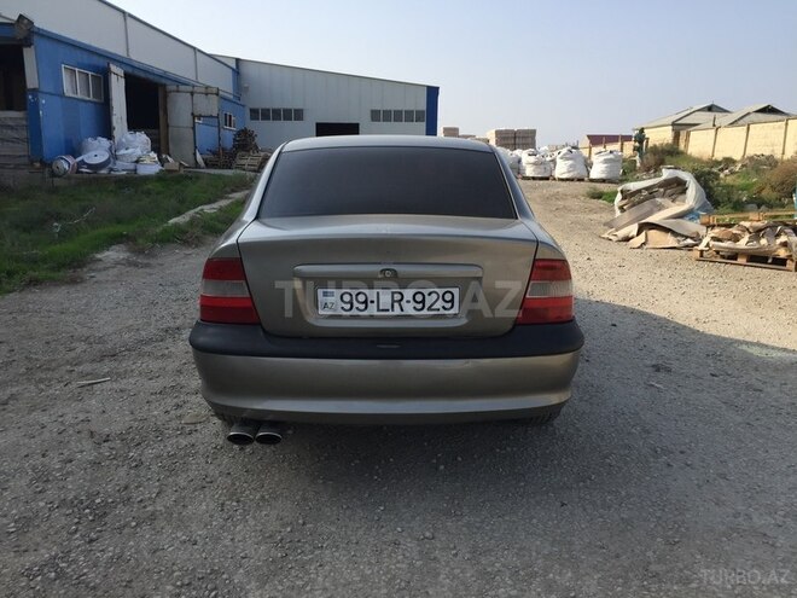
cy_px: 299
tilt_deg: -10.4
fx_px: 668
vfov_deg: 48.2
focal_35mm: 29
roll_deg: -1.9
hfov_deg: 61.7
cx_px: 398
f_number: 2.2
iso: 32
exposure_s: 1/1364
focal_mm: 4.15
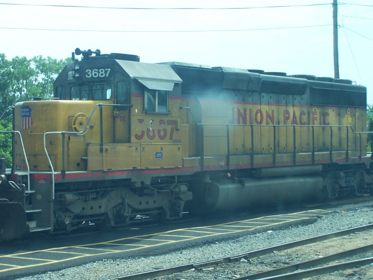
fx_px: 744
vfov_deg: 21.3
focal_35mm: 69
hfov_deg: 28.2
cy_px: 140
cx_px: 186
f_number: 3.2
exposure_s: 1/500
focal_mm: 11.5
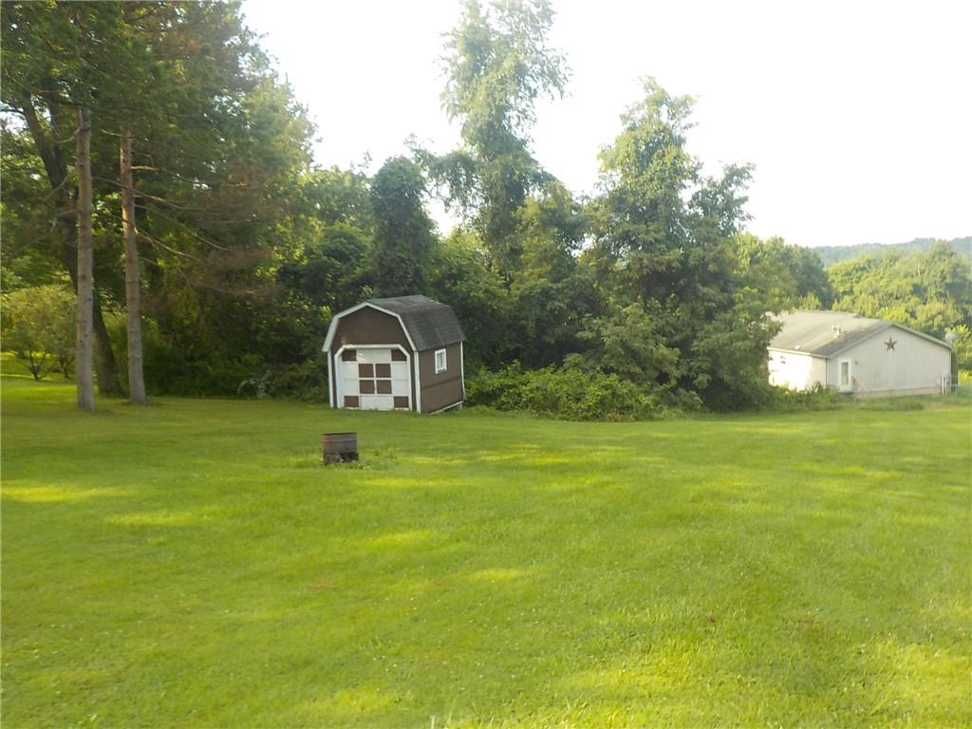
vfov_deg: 46.8
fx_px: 842
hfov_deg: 60.0
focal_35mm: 30
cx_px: 486
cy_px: 364
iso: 125
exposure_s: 1/250
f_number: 3.3
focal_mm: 4.1
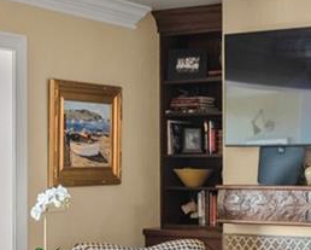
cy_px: 164
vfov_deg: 16.5
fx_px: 857
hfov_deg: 20.6
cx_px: 141
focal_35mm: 93
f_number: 8
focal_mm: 16
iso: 320
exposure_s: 1.3
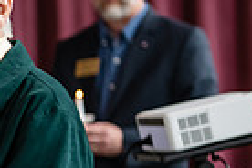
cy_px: 149
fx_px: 3003
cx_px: -201
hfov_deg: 4.7
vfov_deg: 3.2
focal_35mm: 429
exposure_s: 1/200
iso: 640
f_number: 3.2
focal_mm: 102
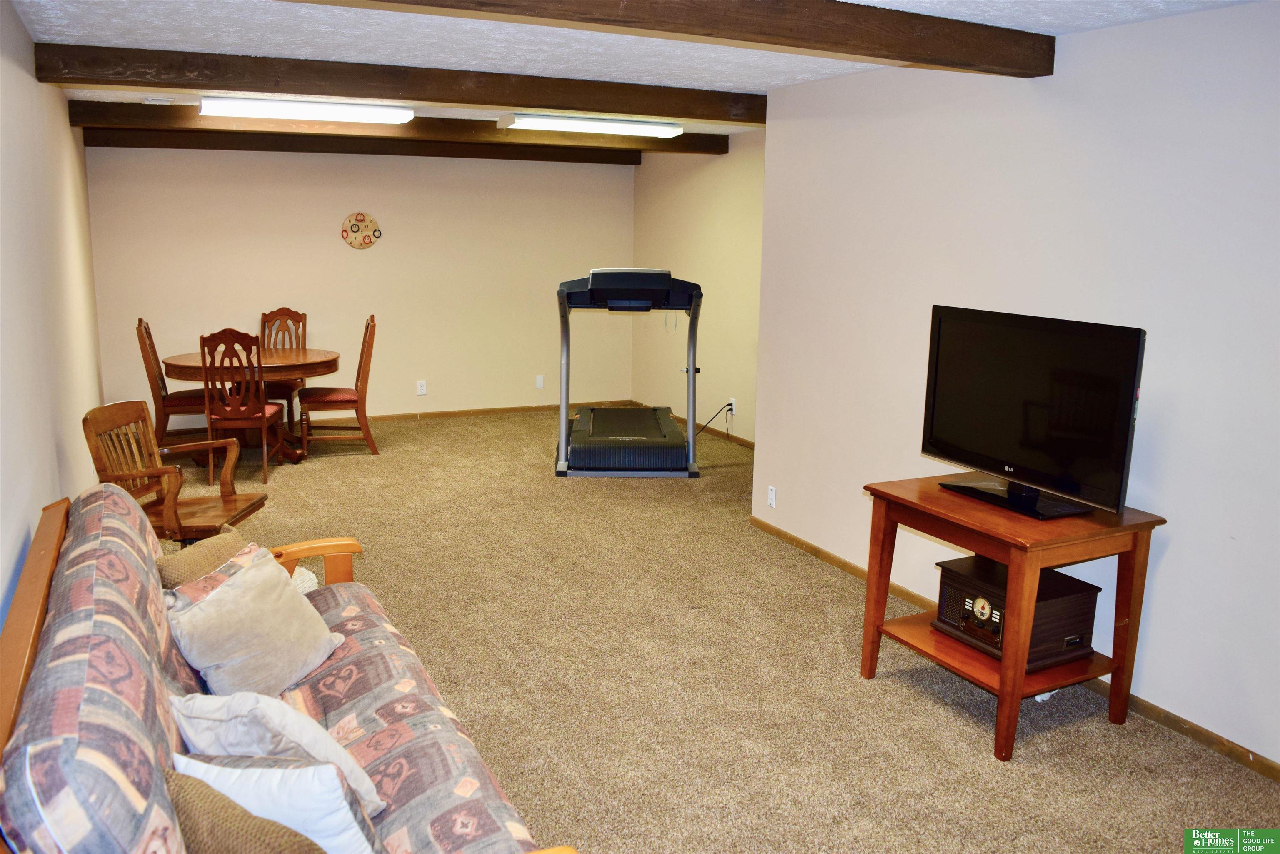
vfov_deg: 47.9
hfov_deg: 67.4
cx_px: 640
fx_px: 960
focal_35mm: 27
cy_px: 427
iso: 800
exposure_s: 1/80
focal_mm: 18
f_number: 4.5
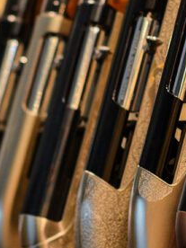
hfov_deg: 6.3
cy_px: 64
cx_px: -2
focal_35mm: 235
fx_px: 1684
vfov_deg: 8.4
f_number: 2.5
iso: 400
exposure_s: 1/100
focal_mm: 50
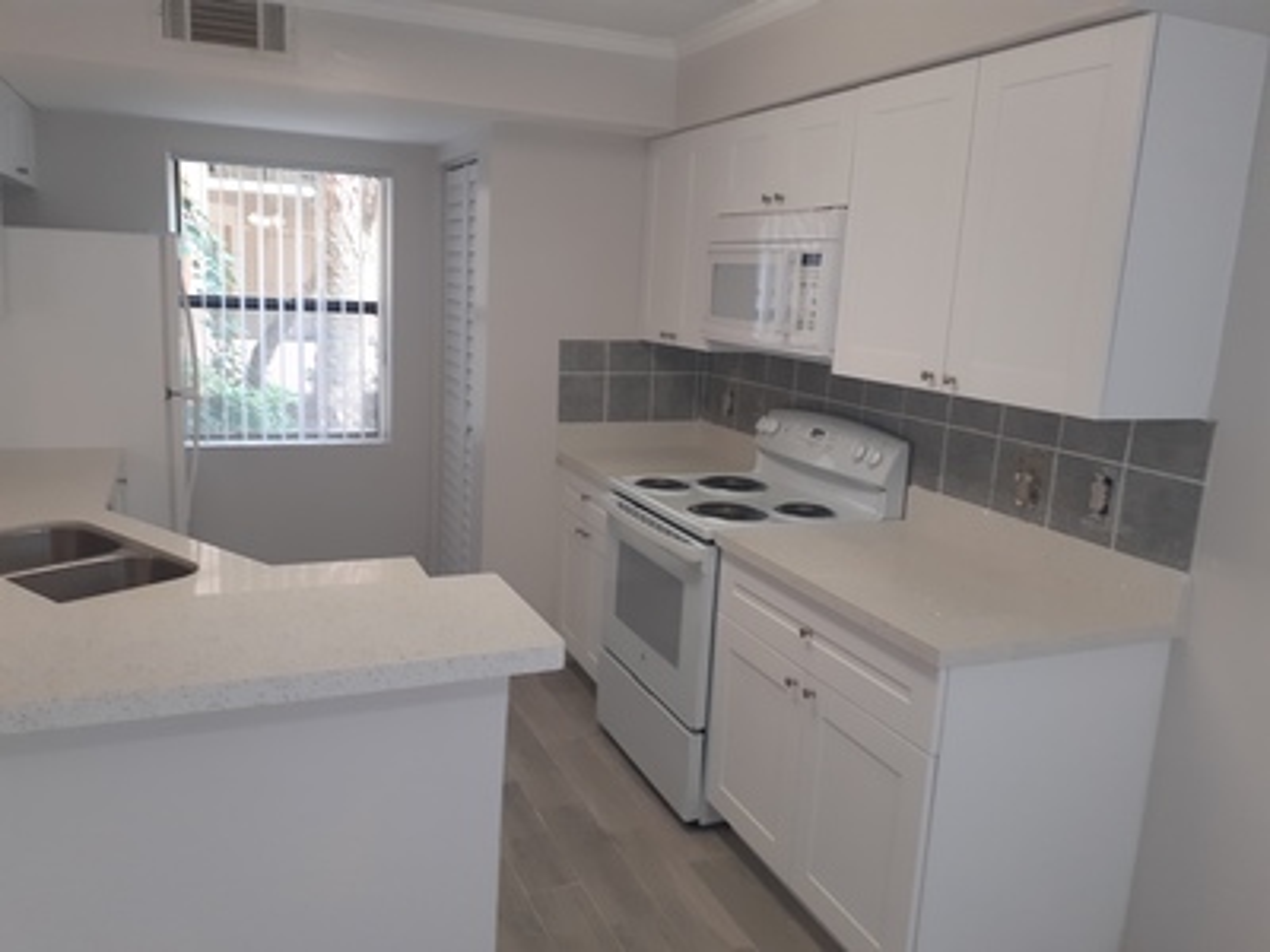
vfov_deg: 51.4
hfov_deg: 65.3
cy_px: 476
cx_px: 635
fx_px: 991
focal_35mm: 27
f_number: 1.9
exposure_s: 1/60
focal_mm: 3.6
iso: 80
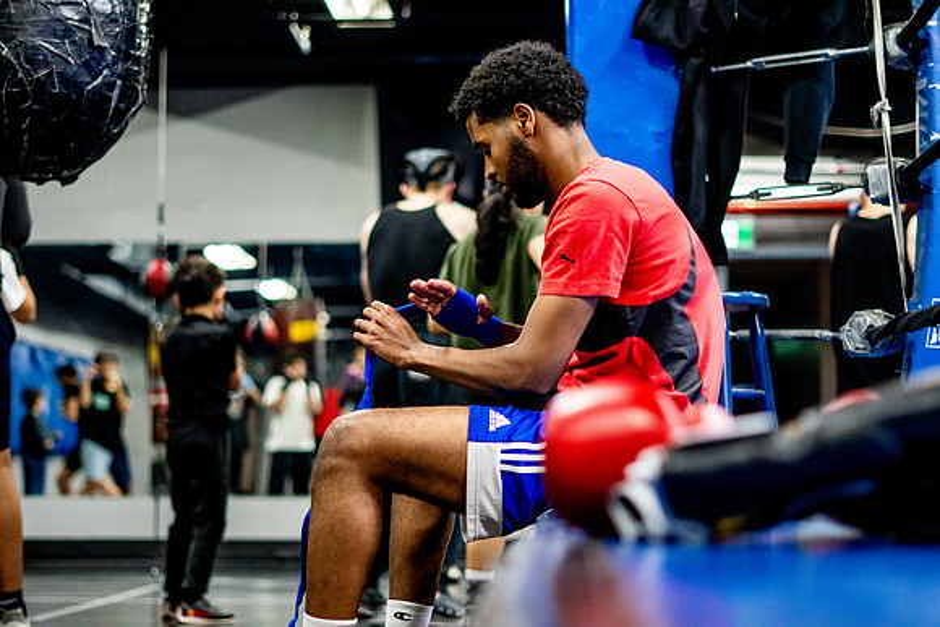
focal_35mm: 75
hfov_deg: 27.0
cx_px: 470
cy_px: 314
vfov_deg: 18.2
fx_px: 1959
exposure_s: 1/500
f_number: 1.8
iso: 3200
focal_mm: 50
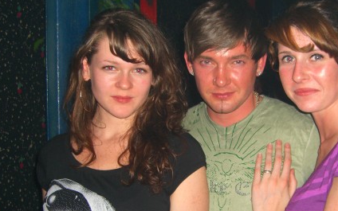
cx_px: 216
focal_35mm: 57
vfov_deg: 22.7
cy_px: 135
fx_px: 525
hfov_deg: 35.4
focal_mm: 7.9
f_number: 2.8
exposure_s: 1/60
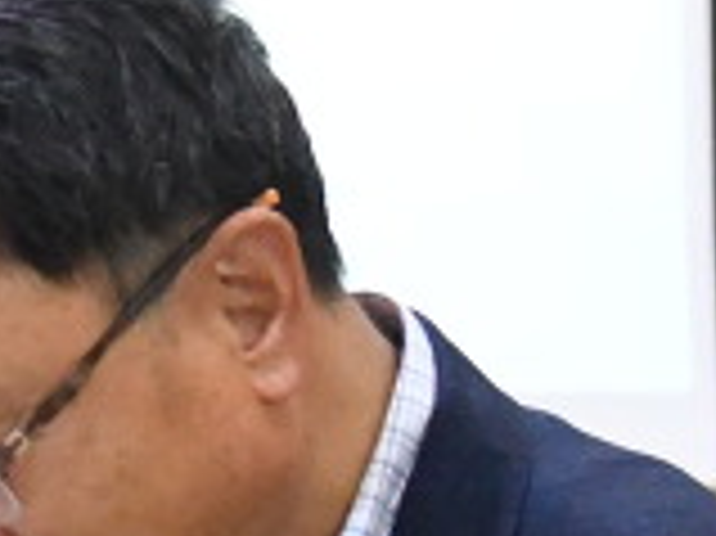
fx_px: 4981
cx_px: -36
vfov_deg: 6.1
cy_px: 811
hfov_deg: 8.2
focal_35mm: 241
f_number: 2.8
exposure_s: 1/500
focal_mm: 26
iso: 10000
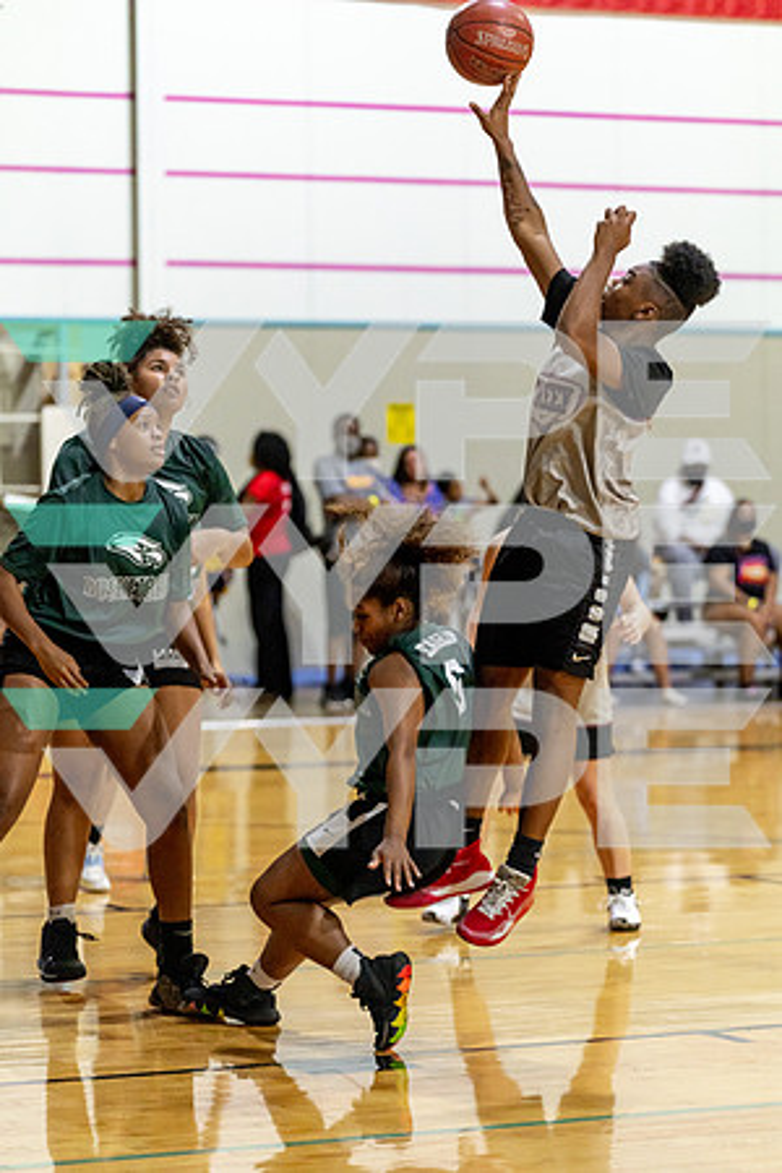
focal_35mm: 130
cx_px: 391
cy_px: 586
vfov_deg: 15.8
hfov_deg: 10.5
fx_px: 4236
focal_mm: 130
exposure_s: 1/800
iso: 2500
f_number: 3.2
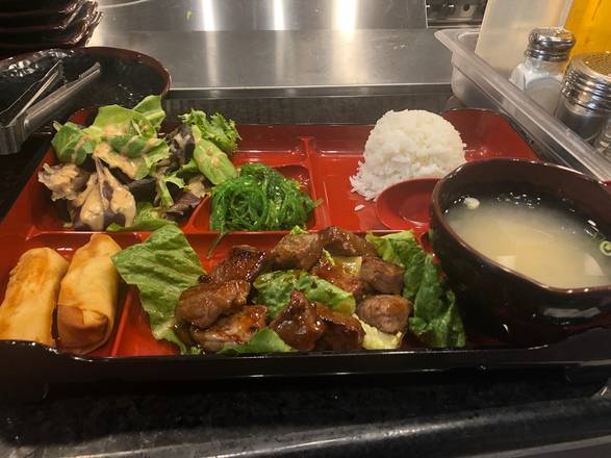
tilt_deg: -40.0
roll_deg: -3.0
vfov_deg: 49.7
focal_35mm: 28
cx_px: 306
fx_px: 494
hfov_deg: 63.5
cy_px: 229
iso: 400
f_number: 1.8
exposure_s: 1/60
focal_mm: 3.99
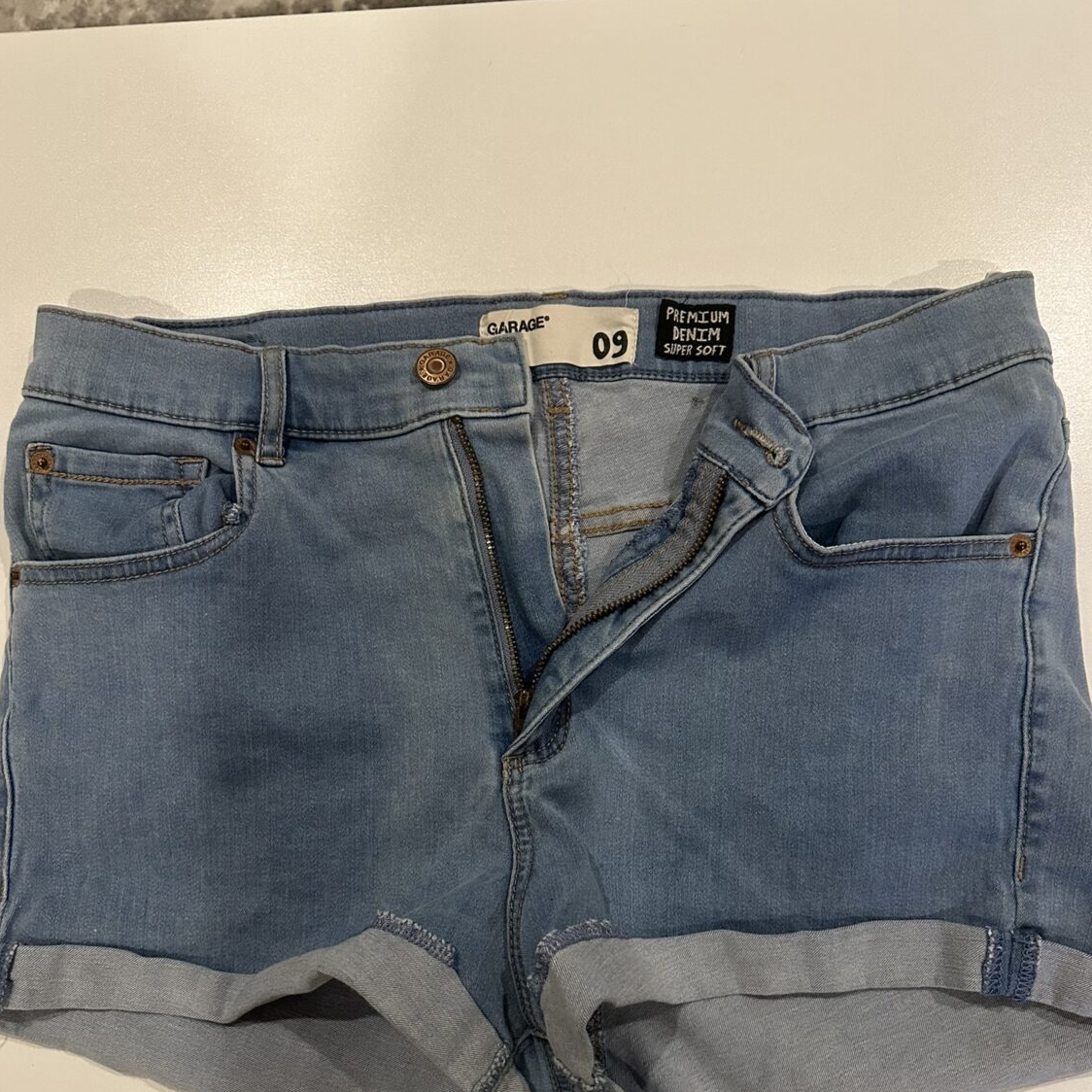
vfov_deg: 55.2
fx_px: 1035
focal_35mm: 29
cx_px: 549
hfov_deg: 55.6
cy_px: 651
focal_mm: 6.86
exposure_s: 1/60
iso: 500
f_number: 1.78
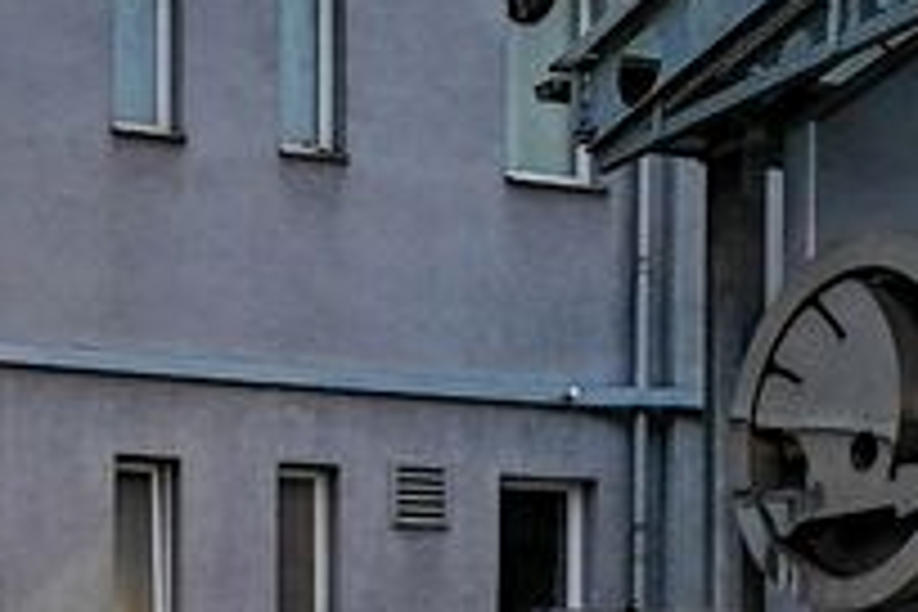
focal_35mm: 82
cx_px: 189
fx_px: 2091
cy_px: 783
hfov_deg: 24.4
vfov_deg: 15.9
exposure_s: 4
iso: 1000
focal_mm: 5.3
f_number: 1.8
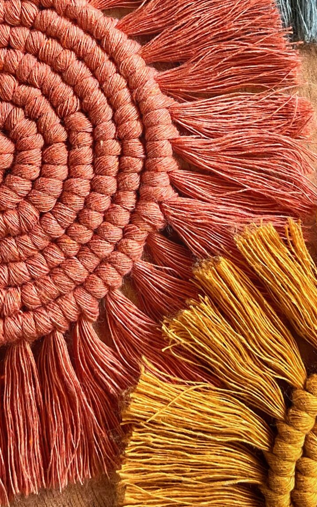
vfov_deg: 30.8
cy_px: 11
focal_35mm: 62
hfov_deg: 20.9
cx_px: 99
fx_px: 857
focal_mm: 5.1
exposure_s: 1/75
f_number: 1.6
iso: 125
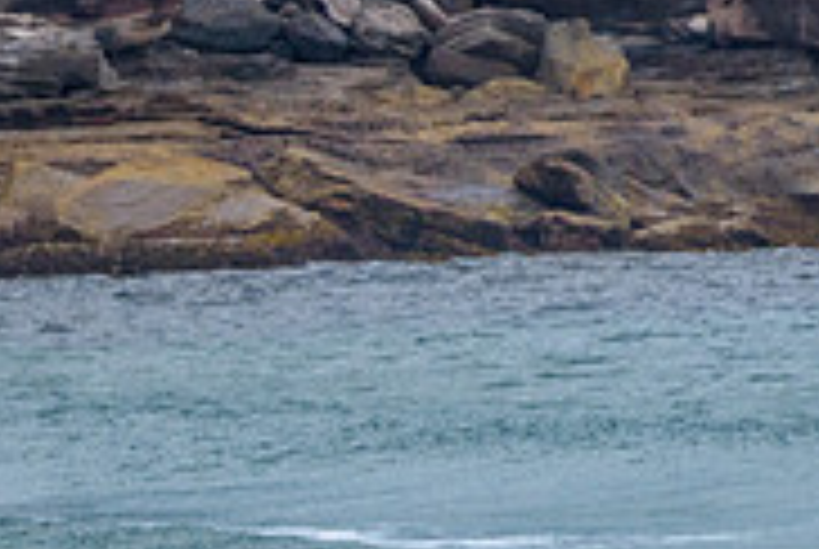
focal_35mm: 1950
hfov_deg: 1.1
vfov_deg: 0.7
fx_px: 44434
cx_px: -507
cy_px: 573
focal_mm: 500
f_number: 5.6
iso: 640
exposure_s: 1/2000
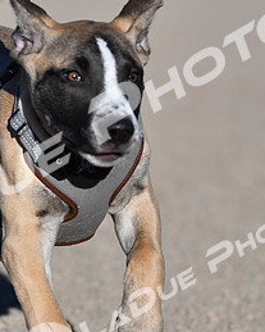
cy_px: 163
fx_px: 4179
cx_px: 18
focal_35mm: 426
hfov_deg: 3.6
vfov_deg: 4.5
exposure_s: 1/4000
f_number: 2.8
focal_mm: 135
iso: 100
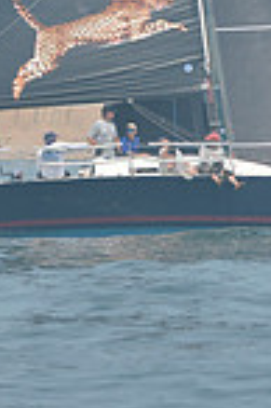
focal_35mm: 875
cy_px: -204
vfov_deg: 2.4
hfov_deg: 1.6
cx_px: 149
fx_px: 9903
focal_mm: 220
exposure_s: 1/1000
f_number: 8
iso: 280
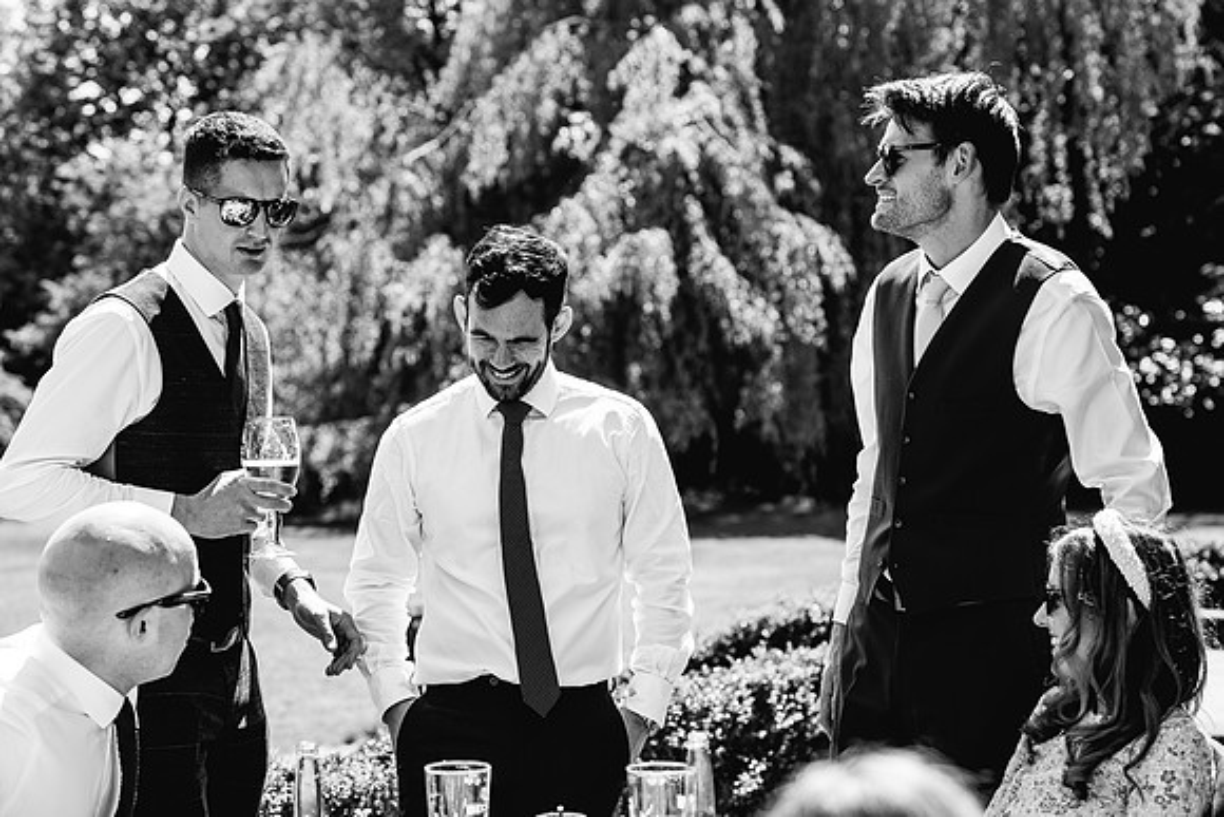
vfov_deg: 17.3
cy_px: 408
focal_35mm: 79
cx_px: 612
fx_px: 2687
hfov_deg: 25.7
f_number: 4.5
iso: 125
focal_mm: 79
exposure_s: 1/320
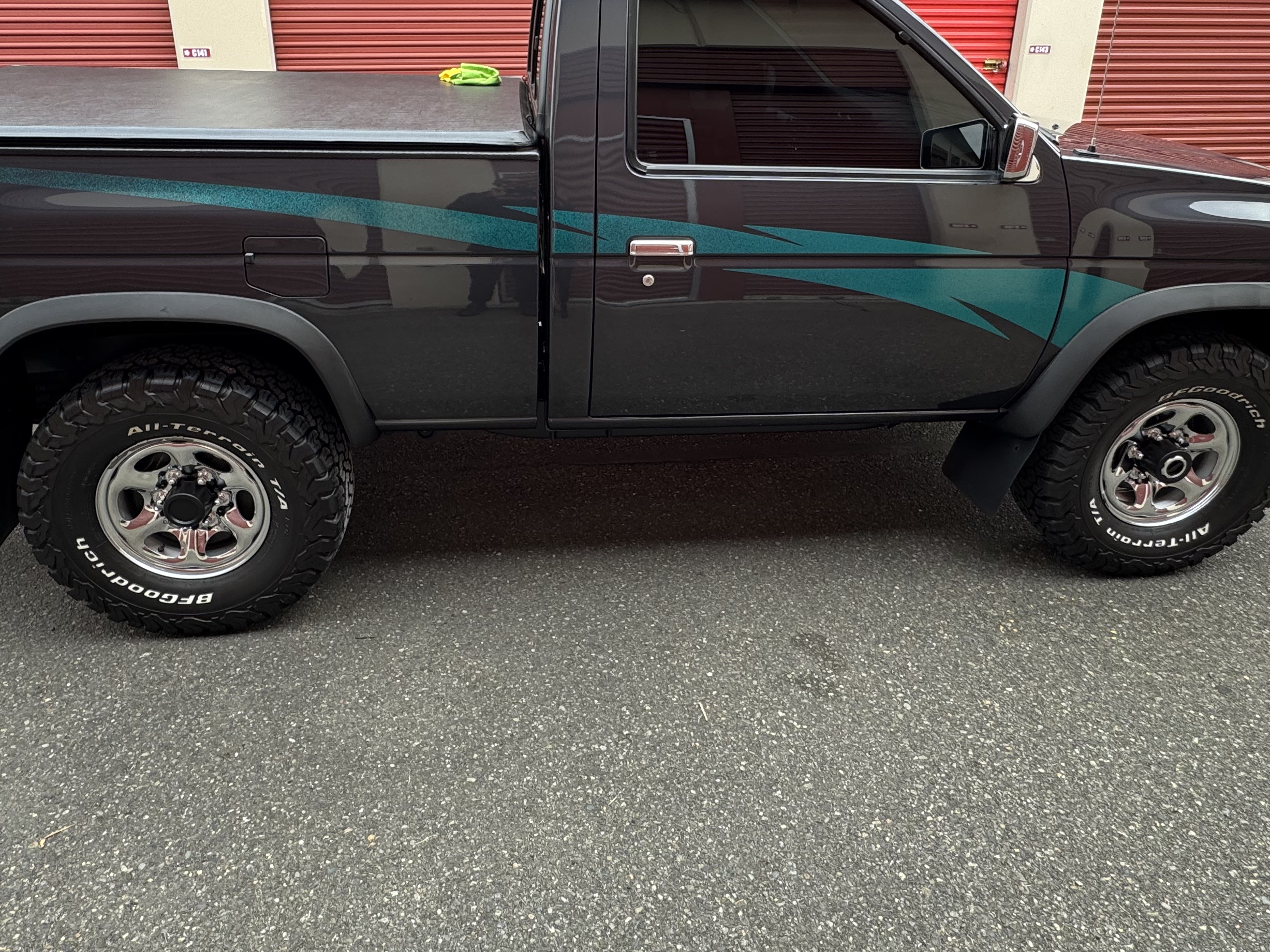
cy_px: 306
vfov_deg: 57.4
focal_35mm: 23
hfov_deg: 73.9
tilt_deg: -19.1
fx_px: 844
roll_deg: -0.4
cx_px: 603
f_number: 2.2
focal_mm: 2.22
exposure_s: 1/99
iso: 64
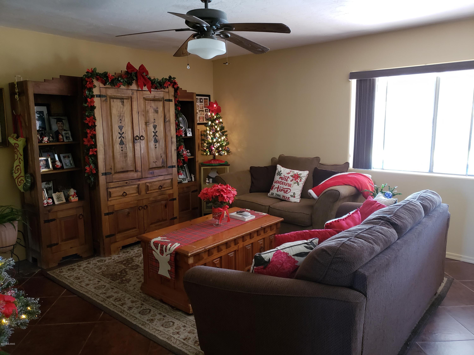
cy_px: 178
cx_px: 237
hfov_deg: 67.3
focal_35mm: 26
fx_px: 356
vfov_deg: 53.1
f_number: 1.5
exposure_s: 1/60
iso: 320
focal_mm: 4.3
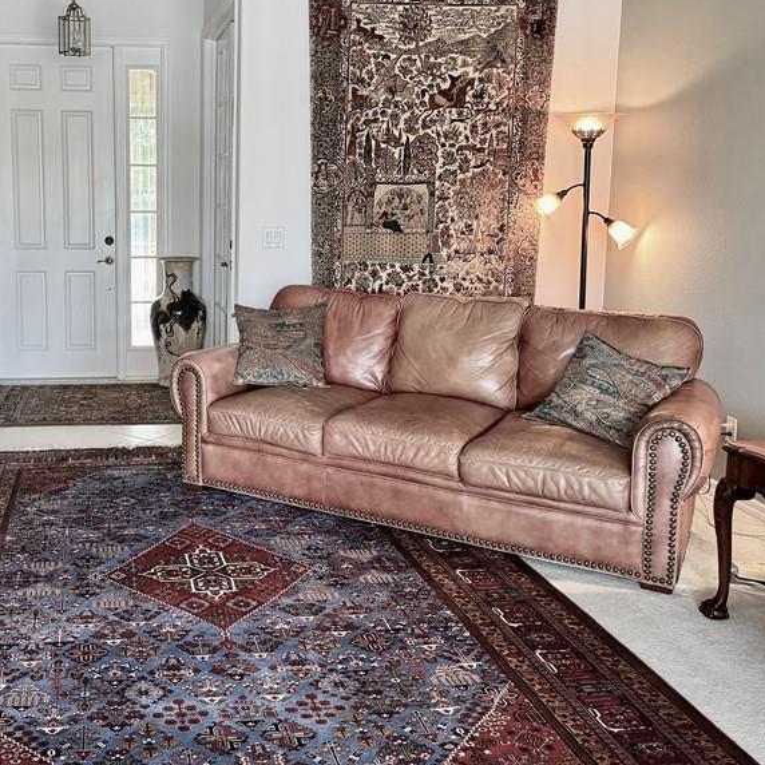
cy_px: 316
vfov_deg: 43.7
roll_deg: -0.1
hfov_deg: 42.5
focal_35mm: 38
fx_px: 950
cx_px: 191
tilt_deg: -7.3
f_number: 1.78
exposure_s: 1/60
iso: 500
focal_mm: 6.76
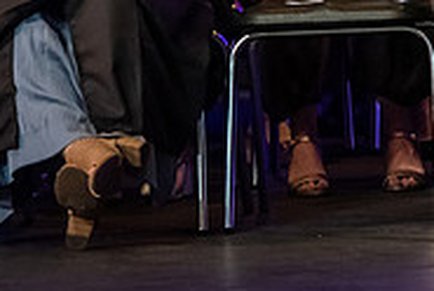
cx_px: 570
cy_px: -109
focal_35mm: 517
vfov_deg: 2.7
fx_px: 6243
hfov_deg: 4.0
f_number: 3.2
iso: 4000
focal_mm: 165
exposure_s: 1/200
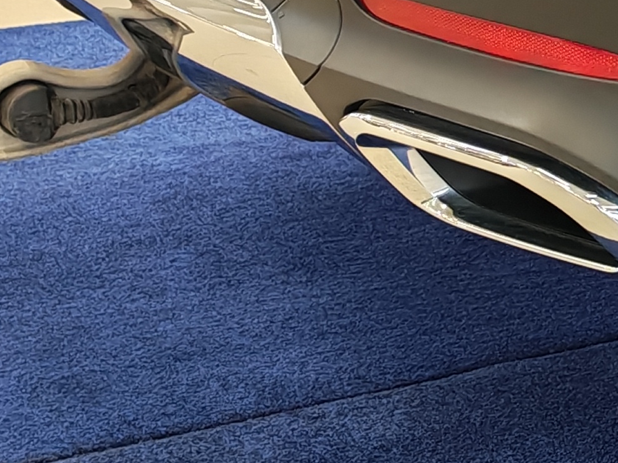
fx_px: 2446
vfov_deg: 10.8
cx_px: 966
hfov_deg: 13.5
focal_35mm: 137
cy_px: 93
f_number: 1.9
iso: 369
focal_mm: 6.12
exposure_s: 1/100
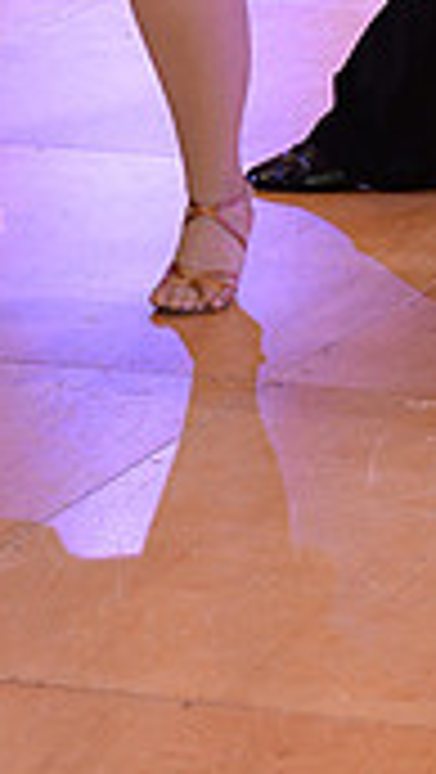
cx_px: 285
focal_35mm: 299
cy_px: -508
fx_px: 6133
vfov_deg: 7.1
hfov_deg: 4.1
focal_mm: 85
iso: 2000
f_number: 5.6
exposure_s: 1/250
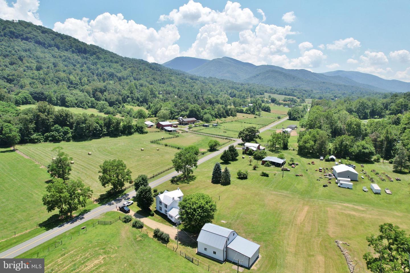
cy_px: 136
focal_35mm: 22
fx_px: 251
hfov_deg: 78.6
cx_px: 205
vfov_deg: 57.2
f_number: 2.8
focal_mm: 8.38
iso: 100
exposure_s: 1/2000
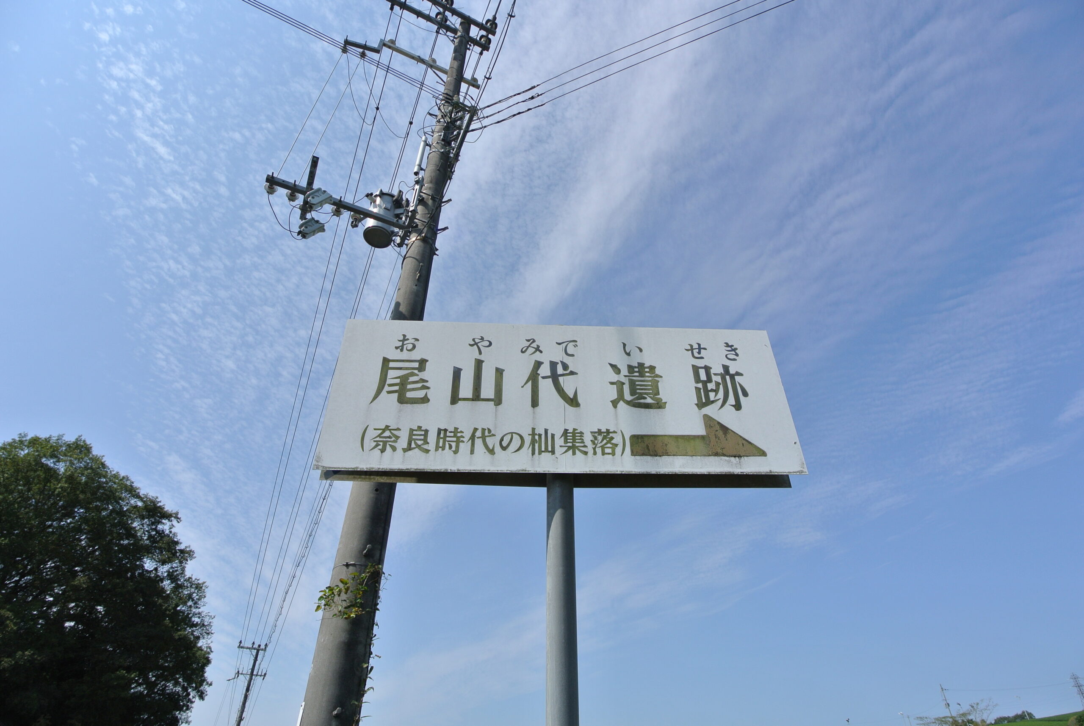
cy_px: 363
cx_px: 542
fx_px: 543
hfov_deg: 89.9
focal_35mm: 18
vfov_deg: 67.5
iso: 100
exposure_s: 1/640
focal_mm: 6.7
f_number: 5.6
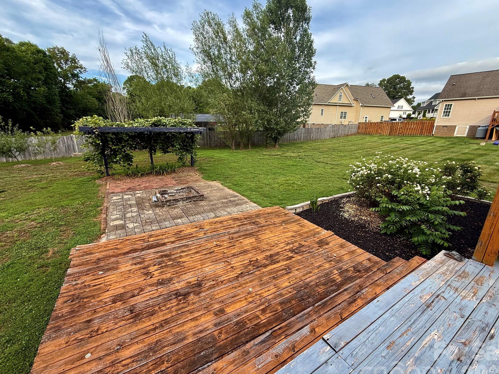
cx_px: 250
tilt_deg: -16.3
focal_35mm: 15
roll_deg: -0.6
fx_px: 216
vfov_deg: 81.7
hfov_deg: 98.2
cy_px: 193
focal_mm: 2.22
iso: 50
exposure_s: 1/207
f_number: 2.2
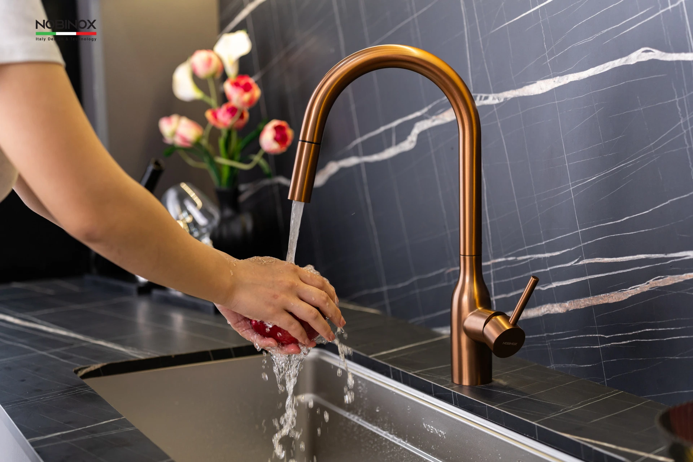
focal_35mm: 53
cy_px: 231
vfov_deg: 25.5
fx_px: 1020
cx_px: 346
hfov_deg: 37.5
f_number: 2.8
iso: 320
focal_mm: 53
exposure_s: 1/200
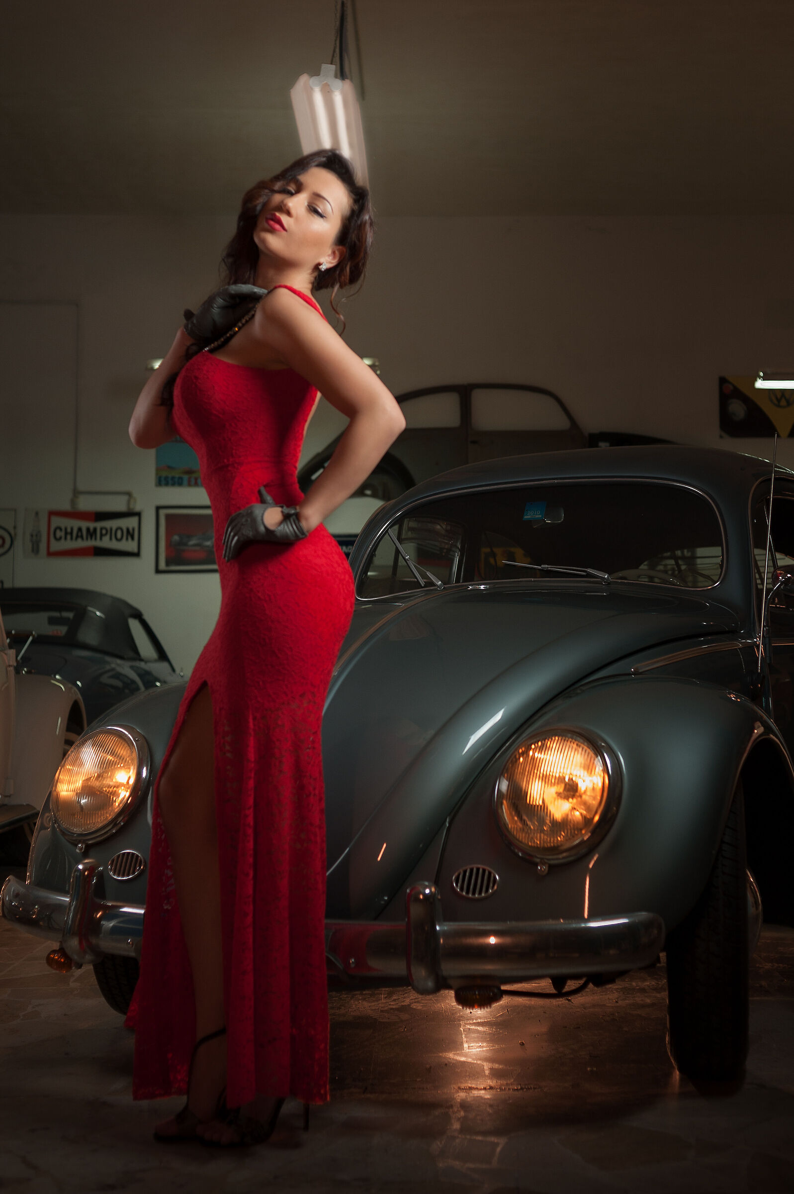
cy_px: 597
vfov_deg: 54.5
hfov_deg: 37.8
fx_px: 1159
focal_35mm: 35
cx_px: 397
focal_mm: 35
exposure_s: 1/100
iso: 200
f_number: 4
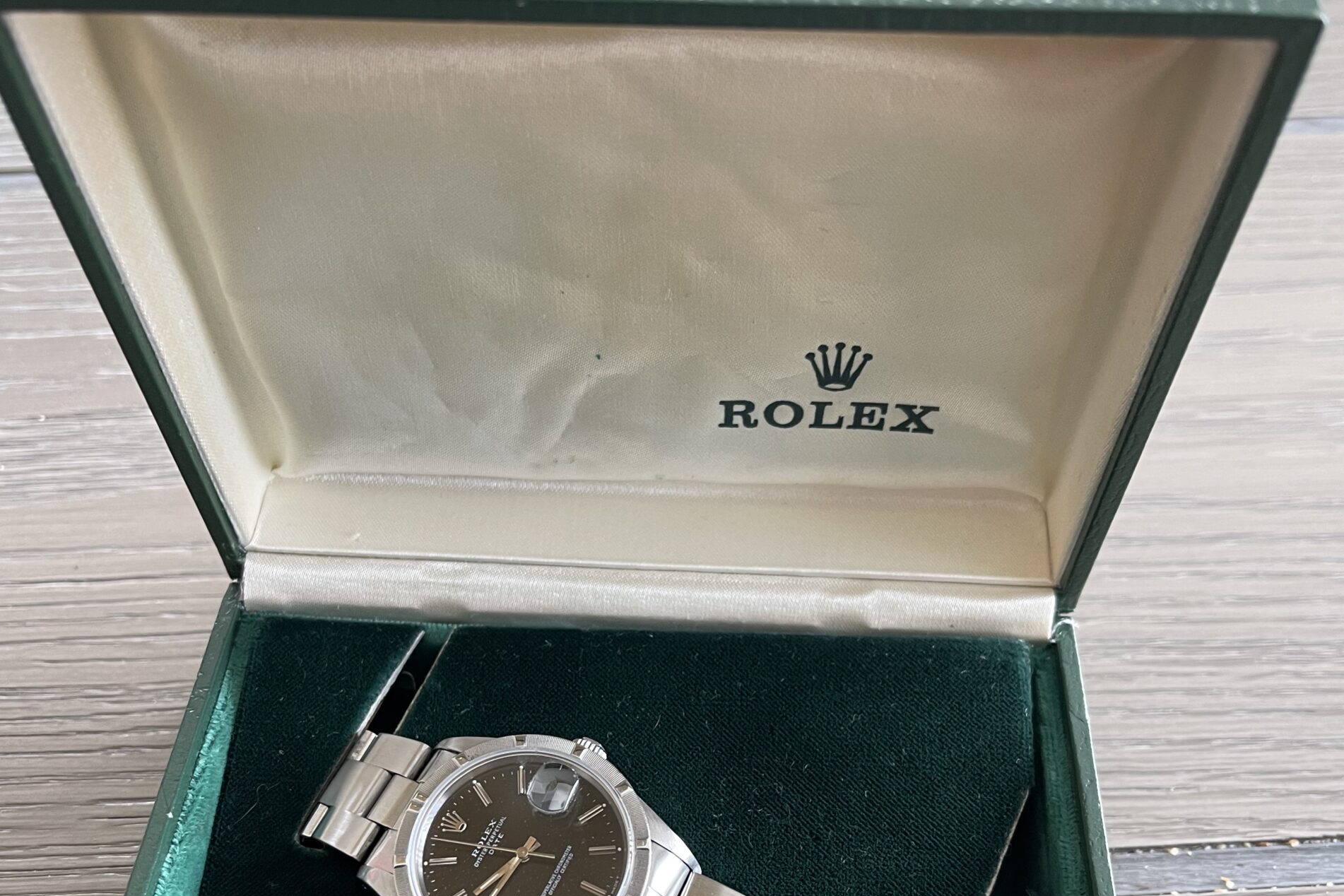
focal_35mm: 35
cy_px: 666
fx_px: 1307
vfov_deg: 37.0
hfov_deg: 54.4
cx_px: 667
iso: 125
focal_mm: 5.1
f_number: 1.6
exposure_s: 1/75
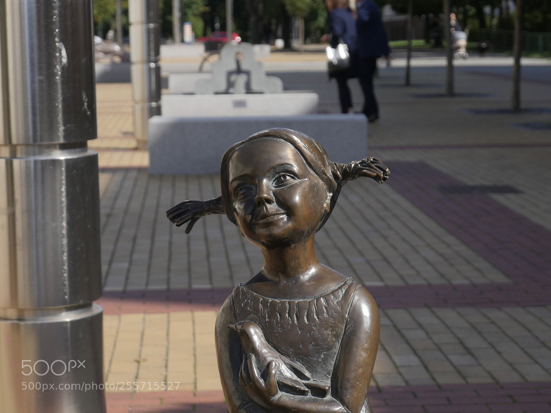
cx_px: 276
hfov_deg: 19.6
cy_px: 206
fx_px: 1592
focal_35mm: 100
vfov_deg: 14.8
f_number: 6.3
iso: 400
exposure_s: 1/1300
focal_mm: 50
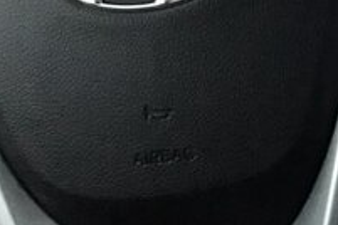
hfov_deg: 19.2
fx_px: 864
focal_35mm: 92
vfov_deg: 14.7
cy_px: 26
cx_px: 520
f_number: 1.9
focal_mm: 3.6
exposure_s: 1/10
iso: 800
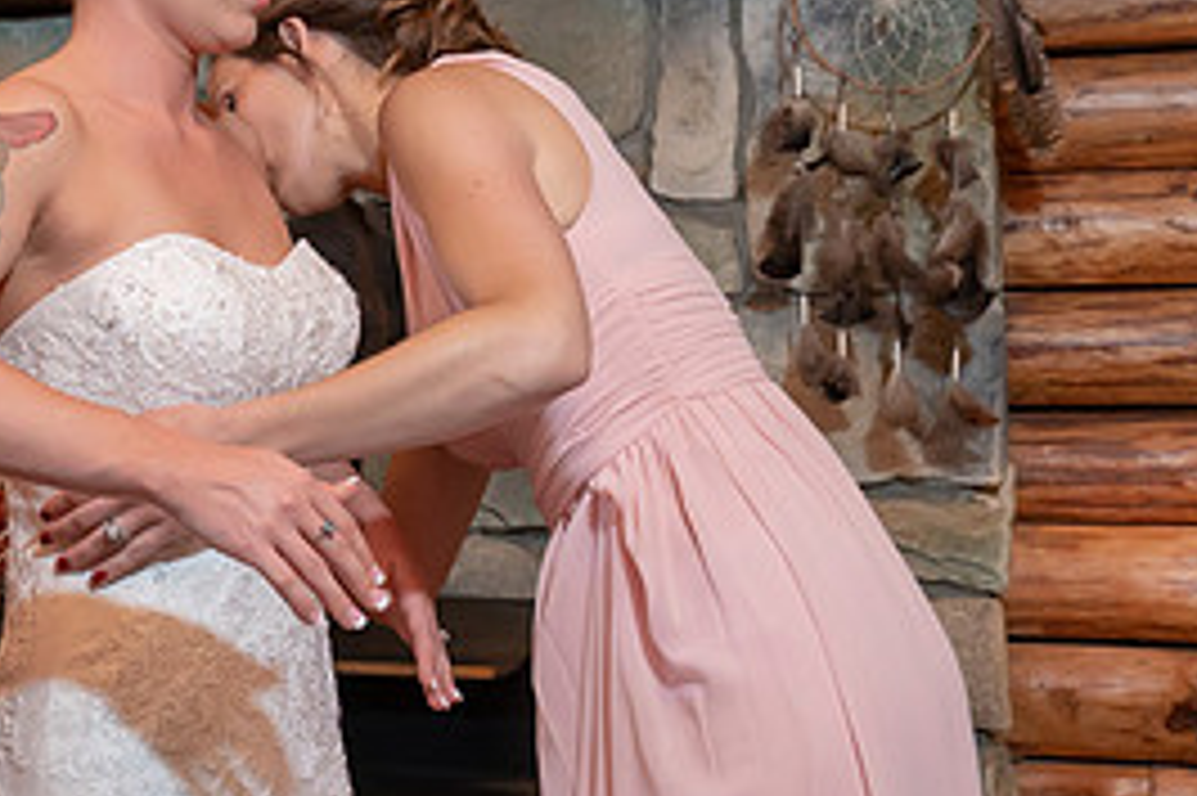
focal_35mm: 72
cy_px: 339
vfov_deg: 18.9
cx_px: 84
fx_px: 2392
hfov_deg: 27.0
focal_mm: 31
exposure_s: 1/200
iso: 2000
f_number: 5.6
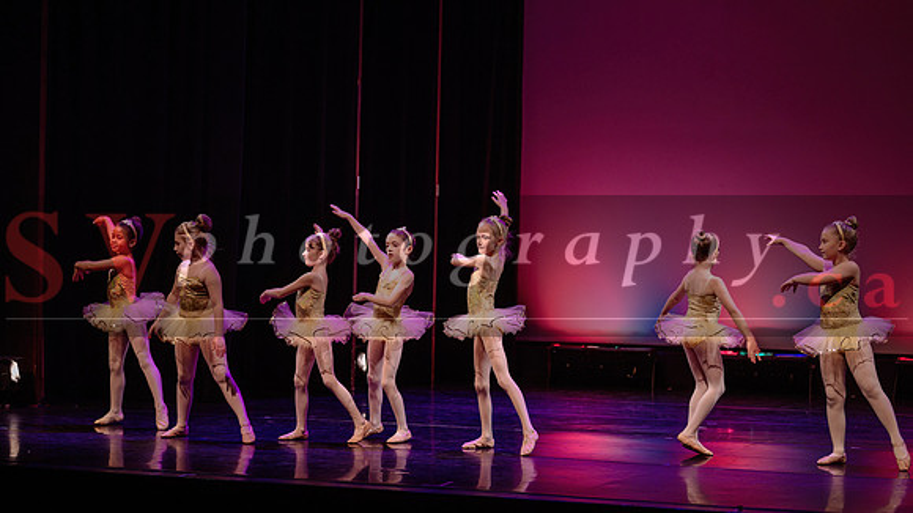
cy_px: 256
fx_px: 2180
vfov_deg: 13.4
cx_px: 456
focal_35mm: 90
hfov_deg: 23.6
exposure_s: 1/250
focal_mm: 86
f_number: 2.8
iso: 1600
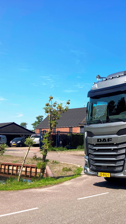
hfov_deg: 26.7
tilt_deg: +8.1
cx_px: 138
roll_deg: -0.3
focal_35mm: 41
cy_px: 112
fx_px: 243
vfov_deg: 49.4
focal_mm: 3.99
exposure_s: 1/1715
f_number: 1.8
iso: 20
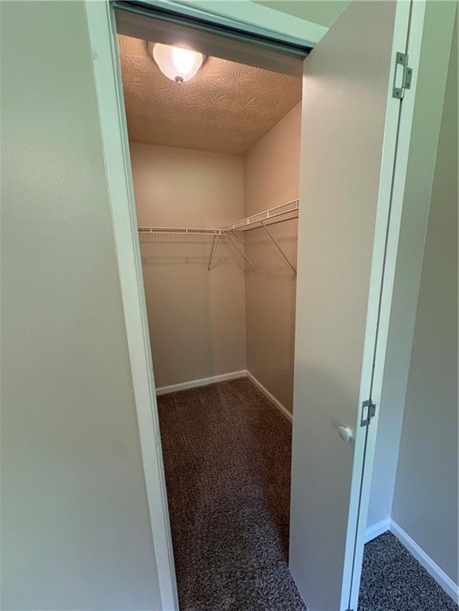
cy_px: 306
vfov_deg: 102.1
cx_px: 230
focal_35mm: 14
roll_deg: +2.0
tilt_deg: -10.7
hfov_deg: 85.7
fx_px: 248
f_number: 2.2
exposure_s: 1/60
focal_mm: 2.22
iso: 400
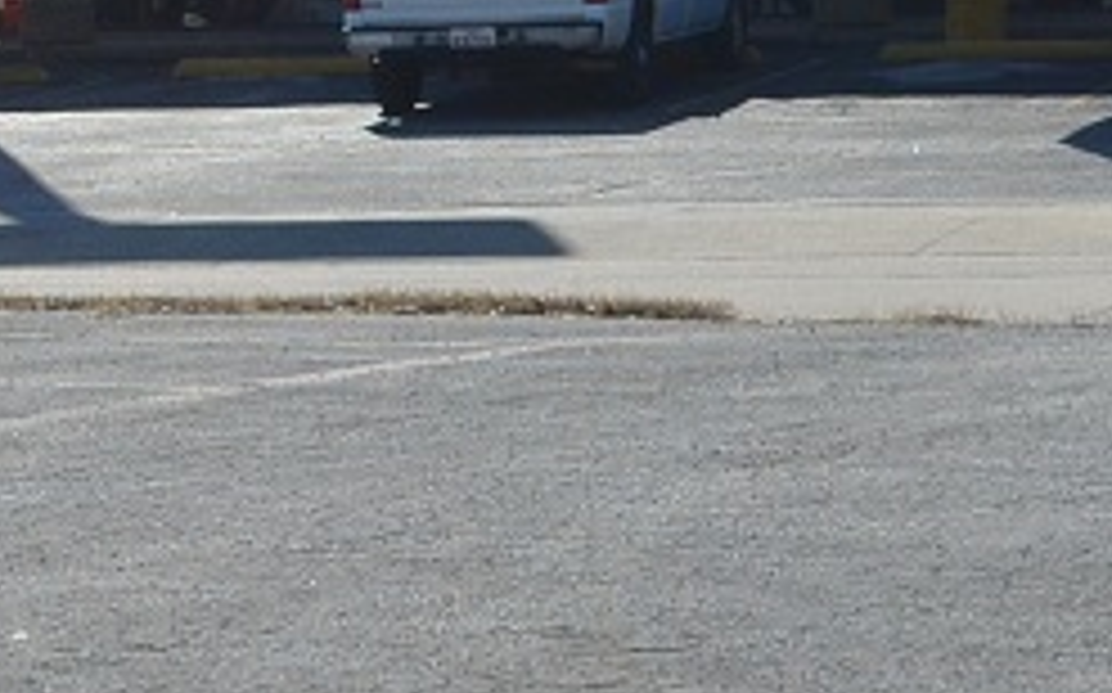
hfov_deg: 7.2
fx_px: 8813
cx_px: -266
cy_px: 142
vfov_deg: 4.5
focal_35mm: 291
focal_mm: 38
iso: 400
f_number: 8
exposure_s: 1/2000
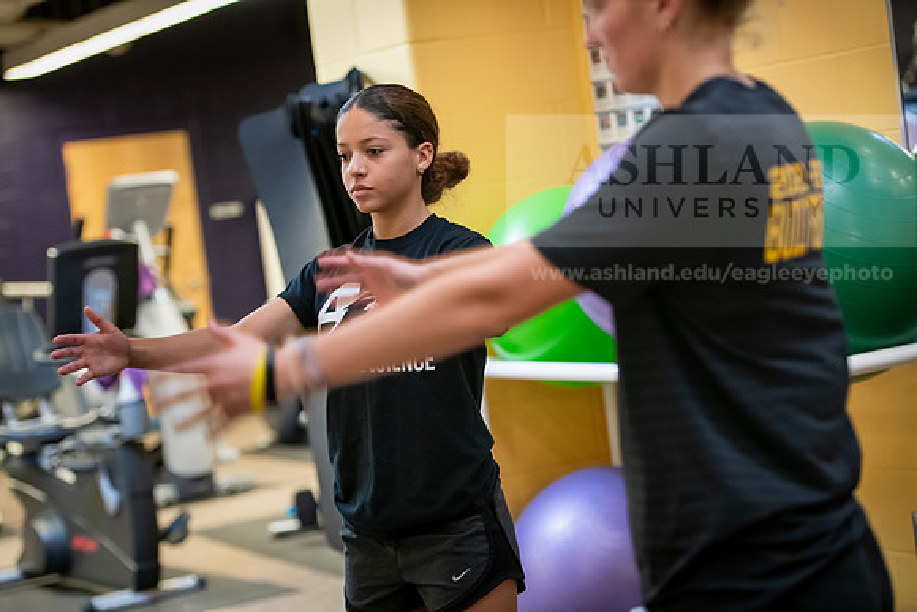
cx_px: 458
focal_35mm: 90
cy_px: 306
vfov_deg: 15.2
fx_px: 2293
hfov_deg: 22.6
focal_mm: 90
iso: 2000
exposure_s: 1/160
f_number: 2.8
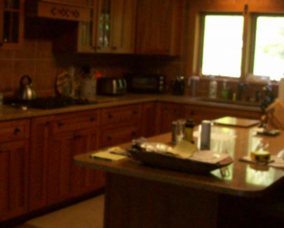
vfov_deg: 23.8
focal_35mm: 64
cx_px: 111
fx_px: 538
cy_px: 95
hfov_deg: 29.5
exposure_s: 1/64
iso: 200
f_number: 2.7
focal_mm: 6
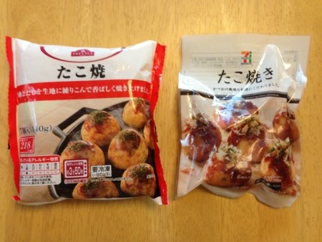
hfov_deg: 55.3
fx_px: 307
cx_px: 161
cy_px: 121
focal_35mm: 33
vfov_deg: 43.0
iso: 125
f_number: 2.4
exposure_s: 1/20
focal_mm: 4.13
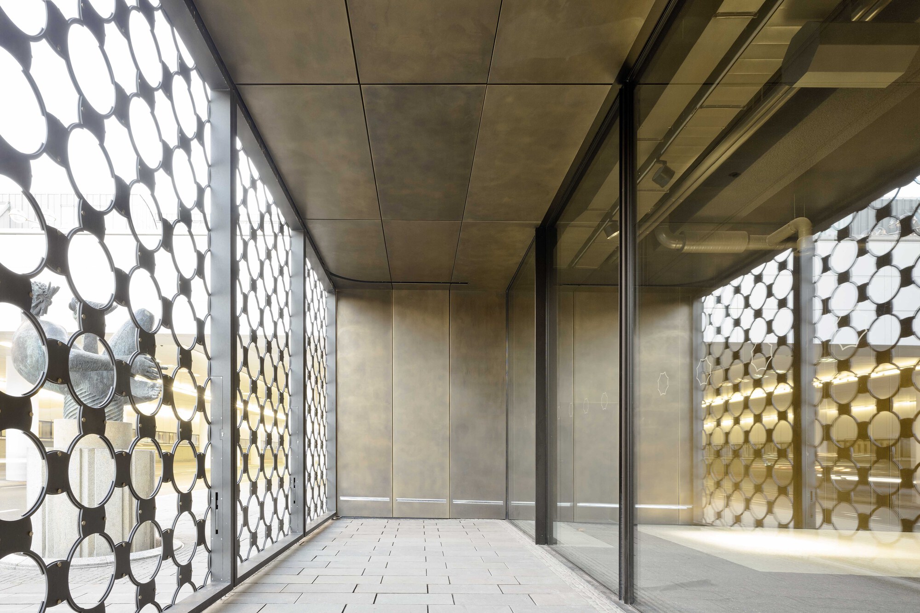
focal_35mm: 18
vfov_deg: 67.4
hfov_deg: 90.0
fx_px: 460
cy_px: 306
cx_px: 460
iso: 100
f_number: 4
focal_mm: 18
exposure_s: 1.6
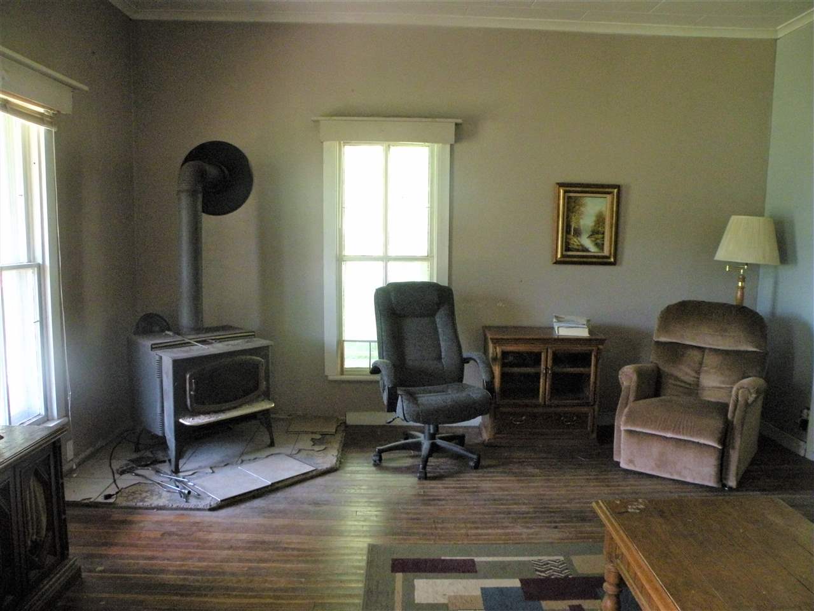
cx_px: 407
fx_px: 635
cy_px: 306
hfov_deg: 65.3
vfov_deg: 51.4
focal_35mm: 27
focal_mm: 4.7
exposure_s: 1/34.5
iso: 400
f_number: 2.8
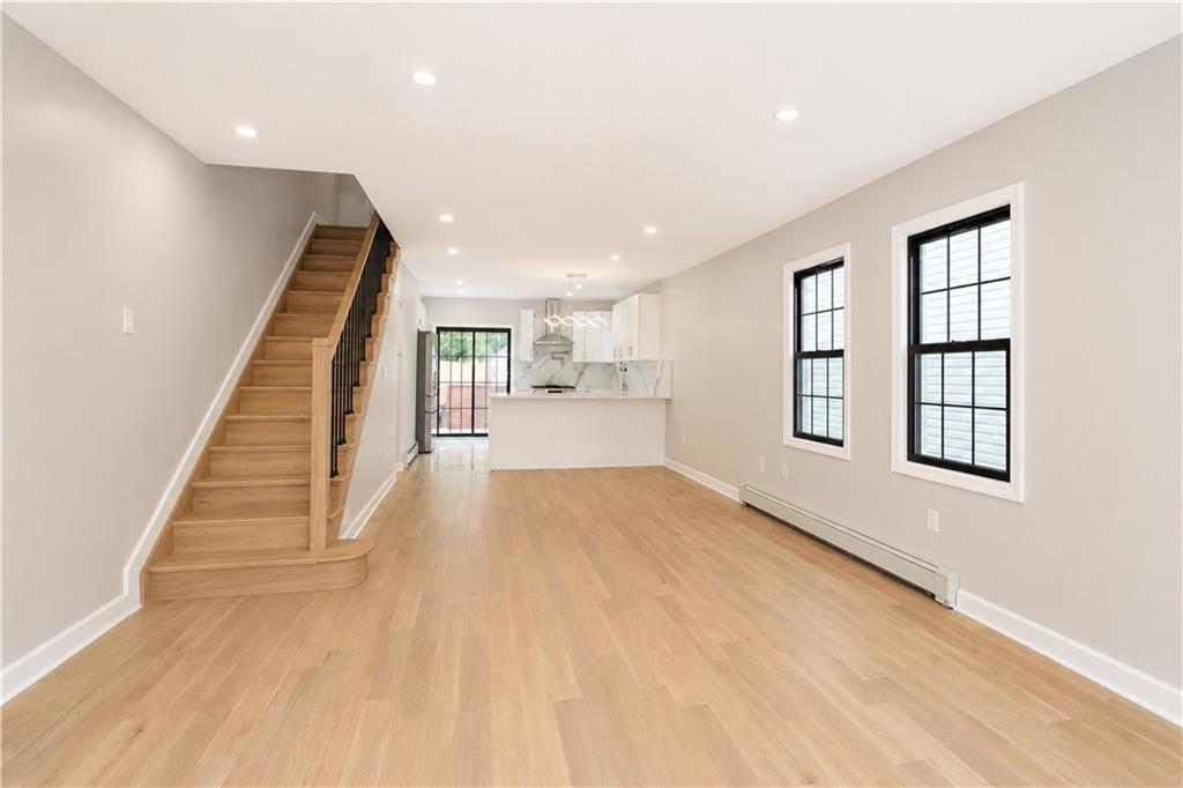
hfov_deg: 100.4
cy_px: 394
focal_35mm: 15
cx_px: 592
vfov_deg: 77.3
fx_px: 493
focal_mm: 10
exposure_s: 1/100
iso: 1600
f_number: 8
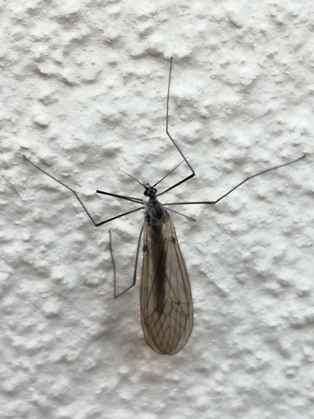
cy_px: 210
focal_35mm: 104
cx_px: 157
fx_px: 1258
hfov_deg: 14.2
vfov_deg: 18.9
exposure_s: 1/33.3
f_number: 1.8
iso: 80
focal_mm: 3.46
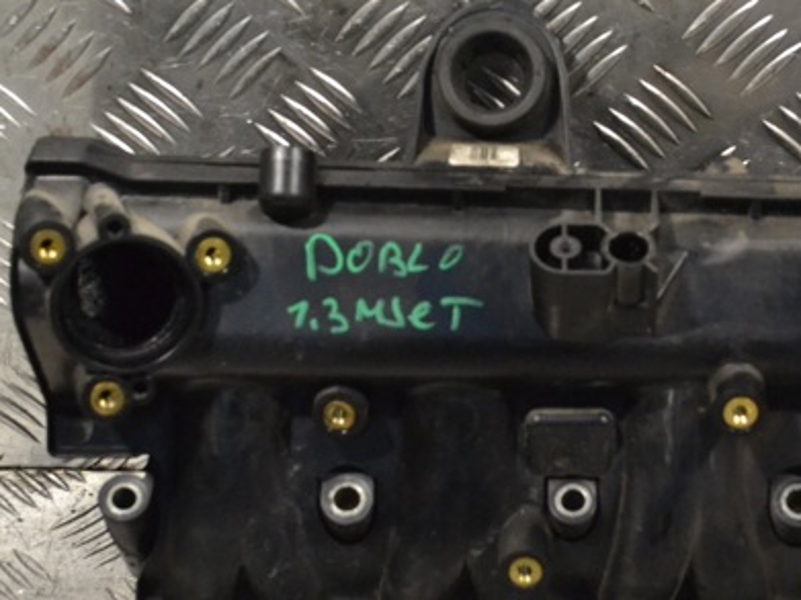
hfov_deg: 23.0
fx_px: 1966
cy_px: 315
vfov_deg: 17.4
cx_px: 504
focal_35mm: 85
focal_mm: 36
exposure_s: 1/250
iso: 3200
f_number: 8
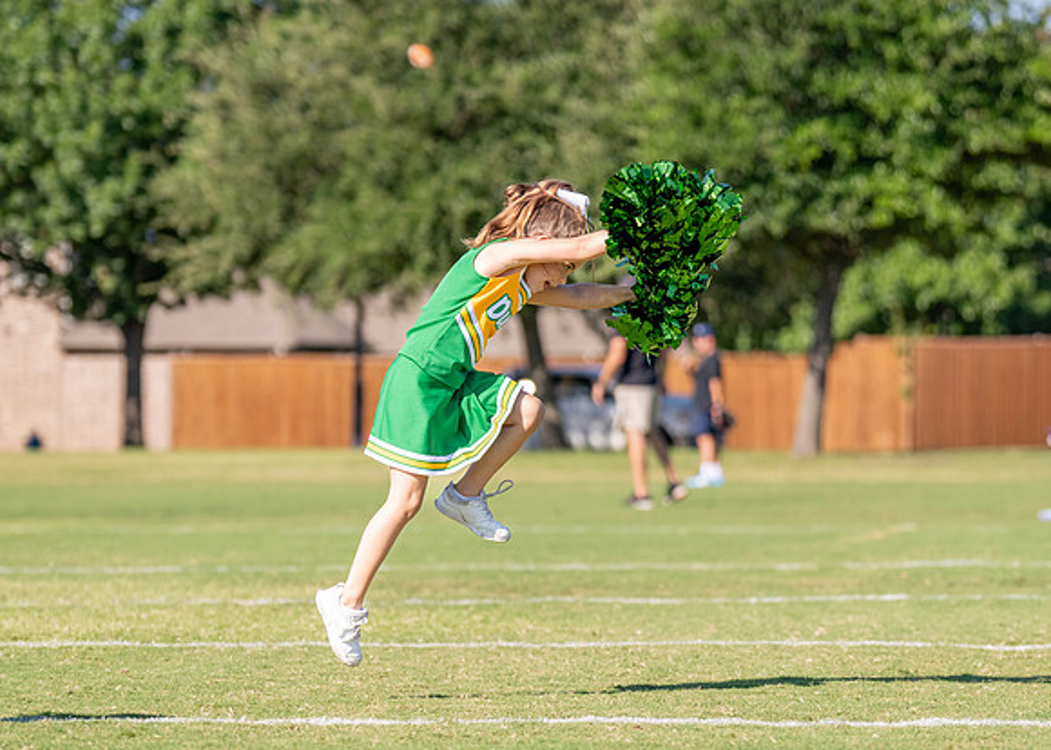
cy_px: 478
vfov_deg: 7.4
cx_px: 506
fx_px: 5831
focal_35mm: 195
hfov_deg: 10.3
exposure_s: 1/3200
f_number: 2.8
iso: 250
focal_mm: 114
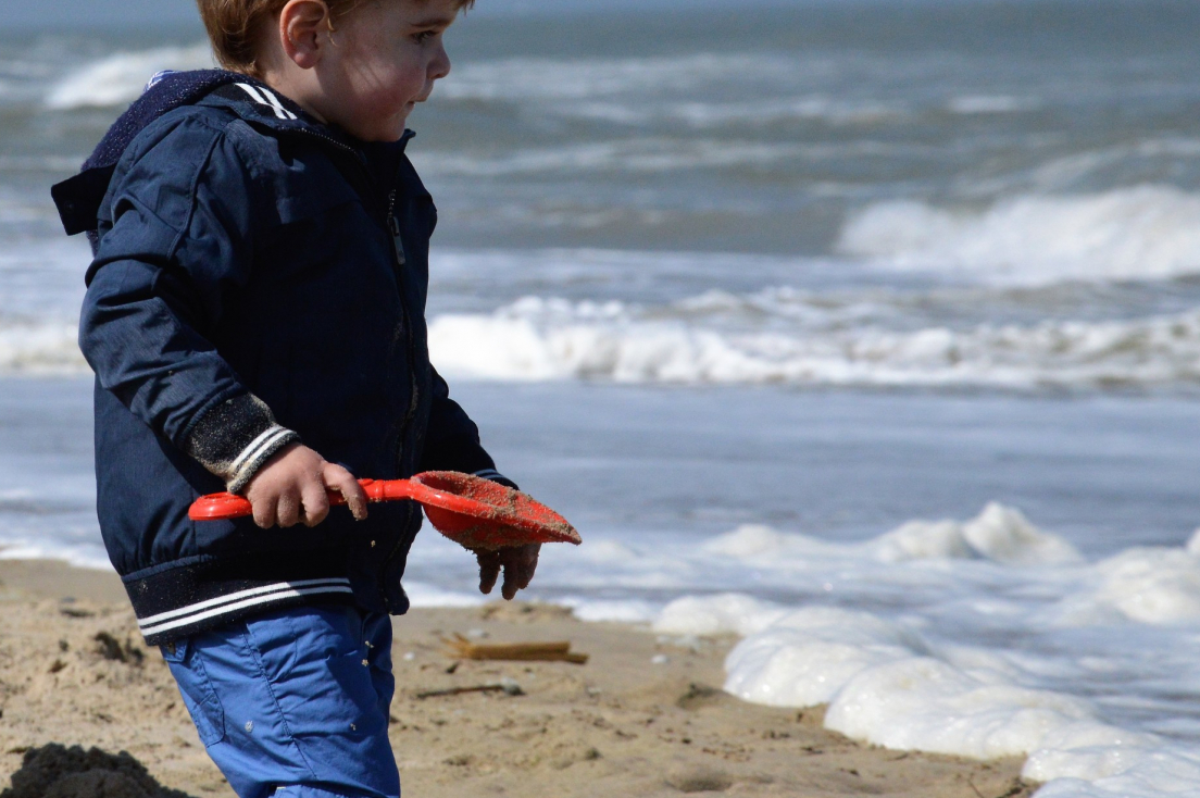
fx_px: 8553
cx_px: 313
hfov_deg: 8.0
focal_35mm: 257
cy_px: 213
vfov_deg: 5.3
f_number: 9
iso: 800
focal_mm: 105
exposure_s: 1/4000
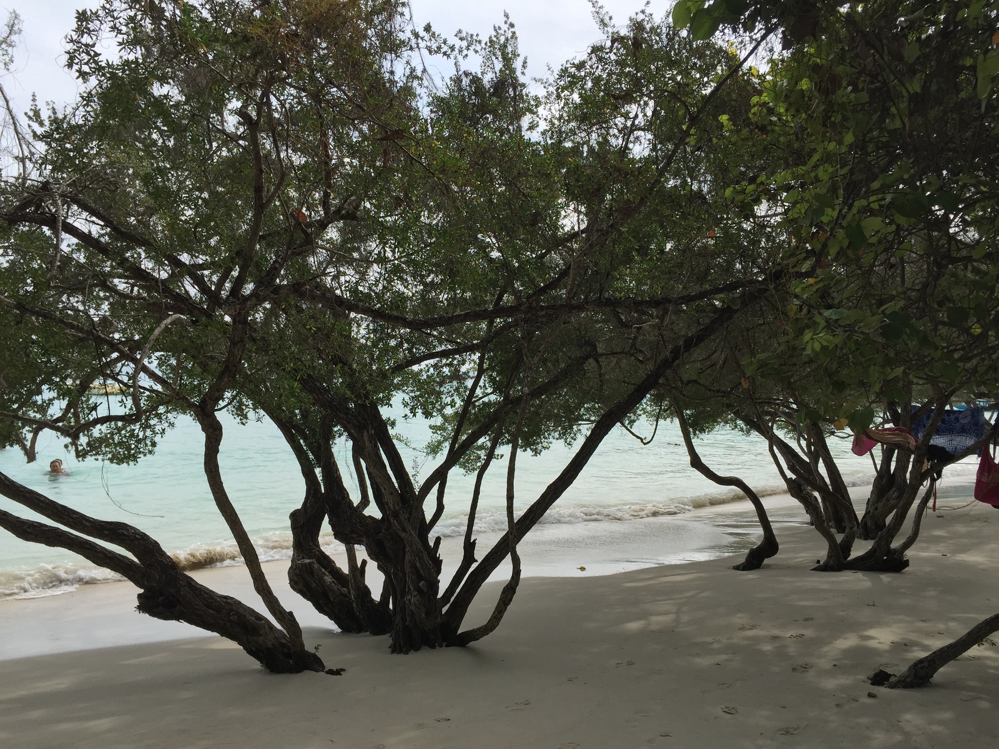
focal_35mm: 29
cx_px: 500
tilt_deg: -0.7
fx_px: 837
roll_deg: -2.1
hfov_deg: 61.7
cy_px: 374
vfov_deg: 48.2
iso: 32
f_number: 2.2
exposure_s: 1/1276
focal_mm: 4.15
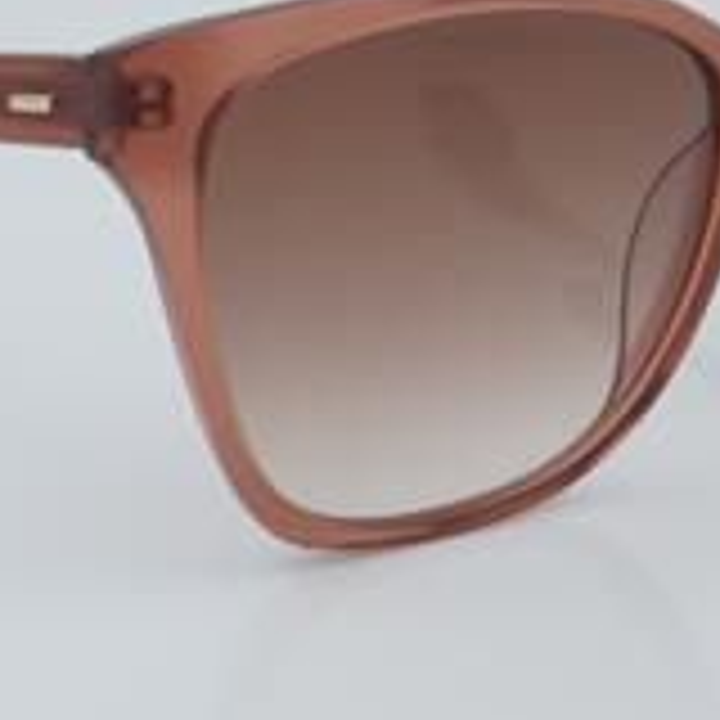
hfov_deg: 11.0
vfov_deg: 11.0
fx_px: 3742
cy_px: 148
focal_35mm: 159
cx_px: 418
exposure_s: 1/4
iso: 100
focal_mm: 50
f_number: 32
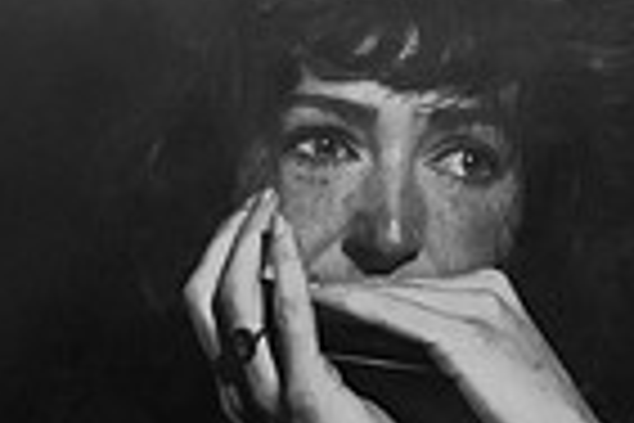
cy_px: 250
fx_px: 15532
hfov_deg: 2.3
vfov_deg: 1.6
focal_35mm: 882
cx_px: 115
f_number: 2.8
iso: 800
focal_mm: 180
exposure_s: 1/200
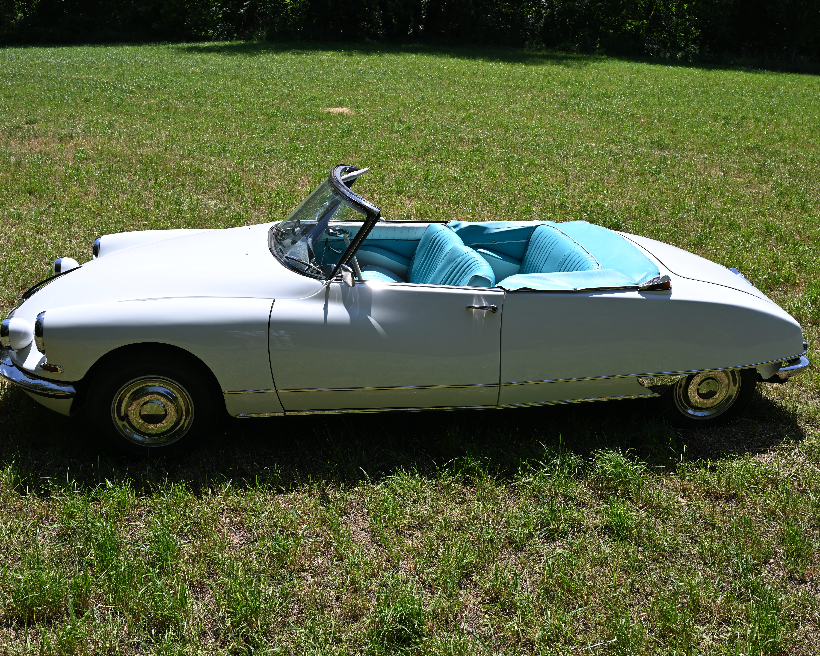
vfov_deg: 42.7
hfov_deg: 52.1
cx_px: 413
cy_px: 327
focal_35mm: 35
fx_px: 839
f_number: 8
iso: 100
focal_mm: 30.5
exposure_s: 1/250
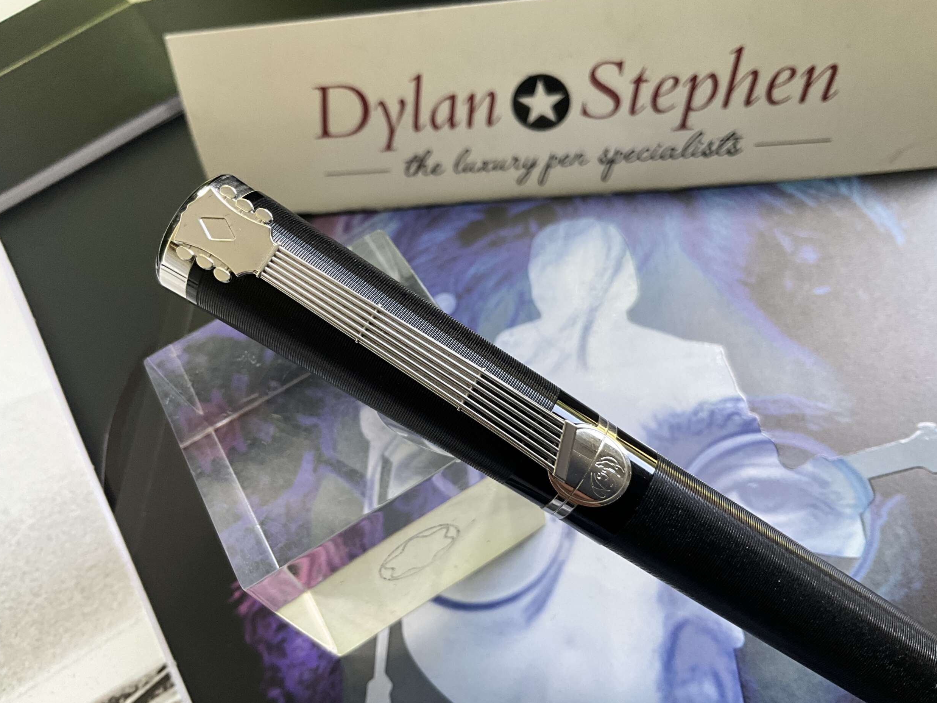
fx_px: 812
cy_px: 353
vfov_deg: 46.8
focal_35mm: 30
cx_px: 468
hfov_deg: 60.0
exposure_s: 1/105
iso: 64
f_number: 1.8
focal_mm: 3
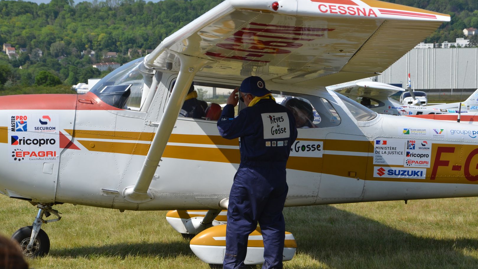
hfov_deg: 18.8
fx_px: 1445
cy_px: 116
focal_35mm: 114
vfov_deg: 10.6
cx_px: 241
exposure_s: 1/800
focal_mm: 72
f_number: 7.1
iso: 200
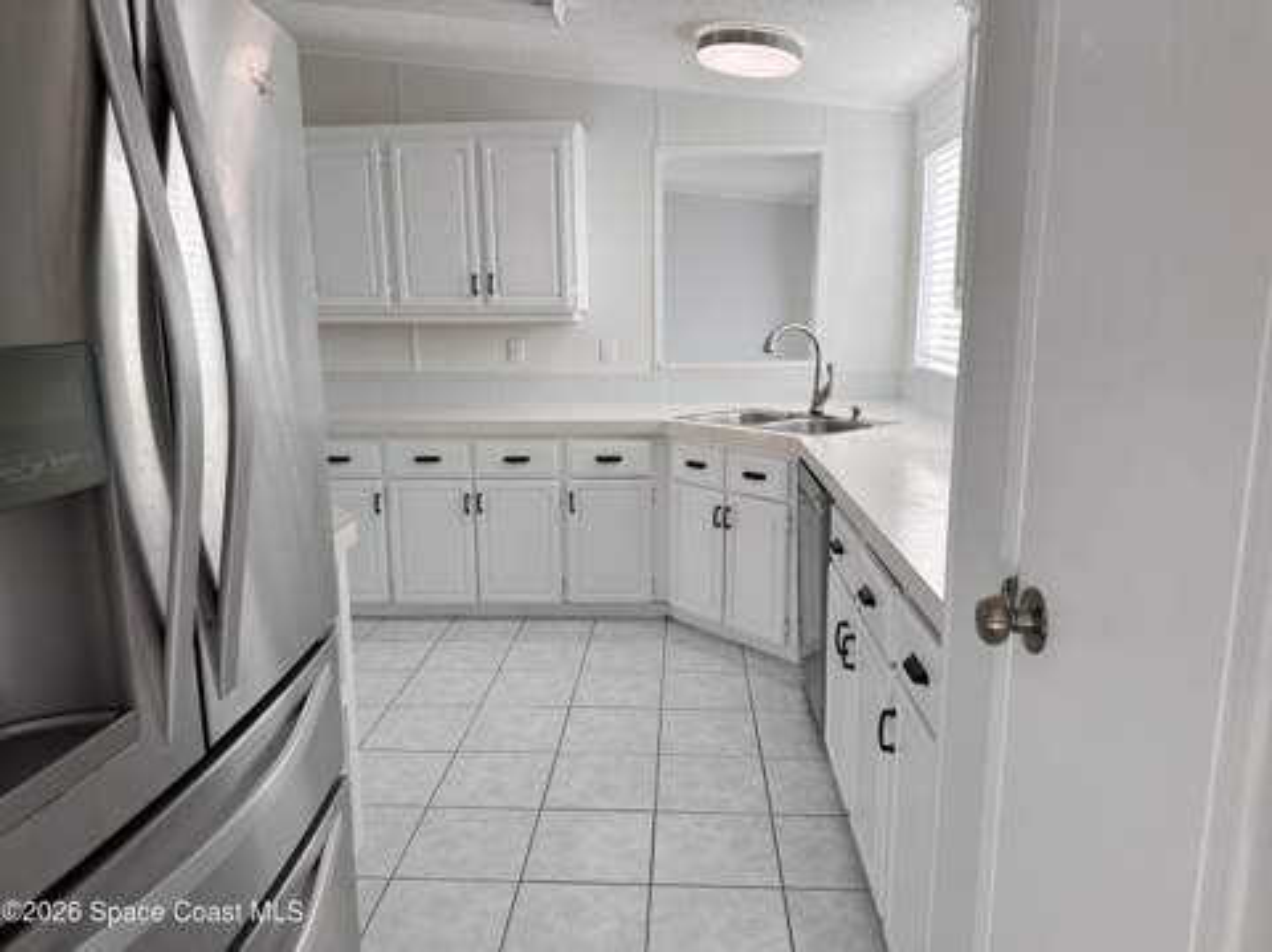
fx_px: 881
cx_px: 636
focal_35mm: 24
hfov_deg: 71.7
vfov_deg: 56.7
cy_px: 476
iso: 80
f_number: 1.78
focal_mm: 6.86
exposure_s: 1/354
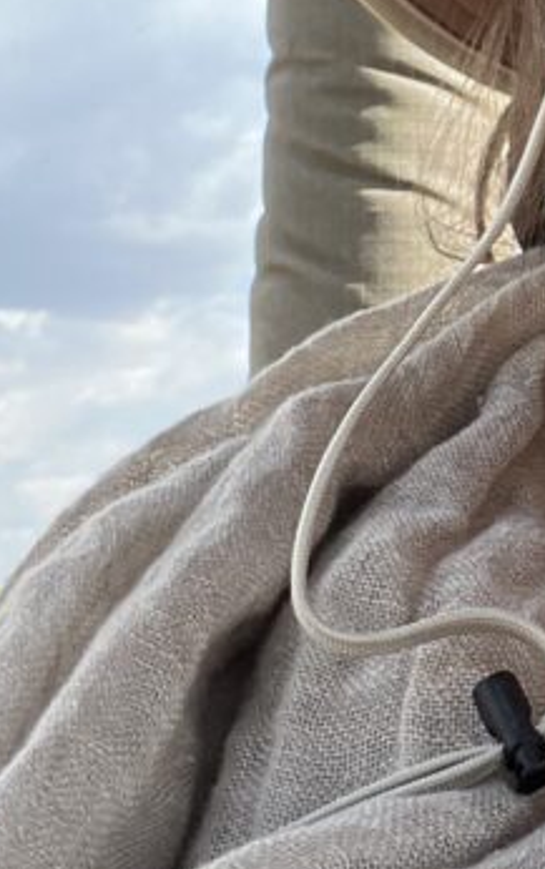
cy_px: 63
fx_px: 2228
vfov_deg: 21.5
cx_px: 814
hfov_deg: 13.2
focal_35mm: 94
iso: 32
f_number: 2.2
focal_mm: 2.71
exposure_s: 1/172
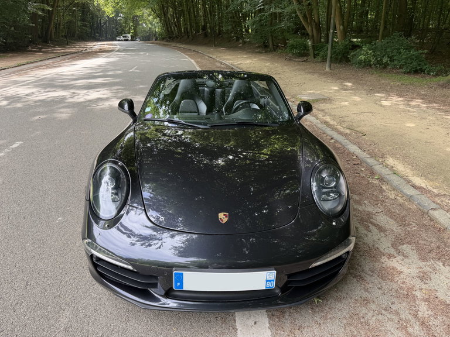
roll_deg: +0.5
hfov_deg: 71.6
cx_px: 225
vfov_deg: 56.8
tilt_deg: -21.5
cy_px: 168
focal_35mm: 24
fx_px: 312
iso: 80
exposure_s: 1/243
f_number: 1.78
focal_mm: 6.76
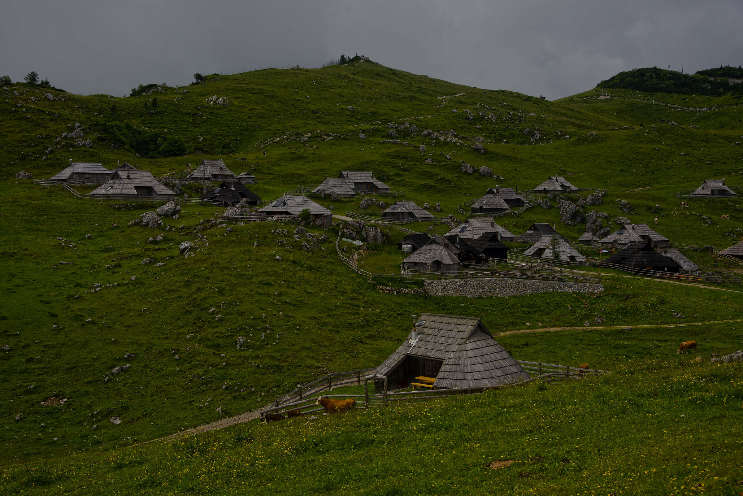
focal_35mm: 46
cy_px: 248
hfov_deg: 42.7
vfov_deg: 29.3
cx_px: 372
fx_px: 950
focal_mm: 46
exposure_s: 1/125
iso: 100
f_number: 8
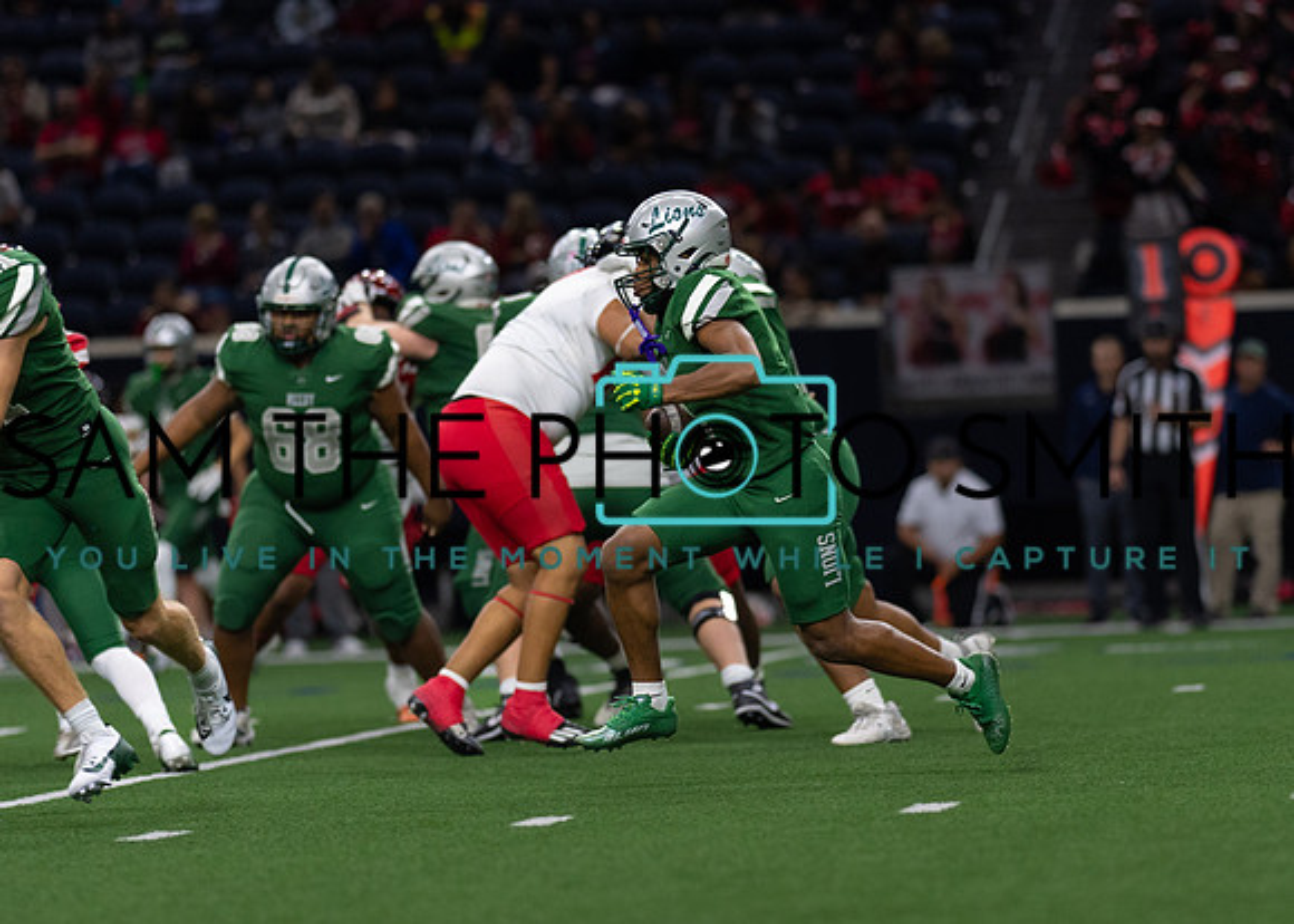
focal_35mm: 241
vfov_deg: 6.0
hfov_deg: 8.4
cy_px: 436
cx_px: 762
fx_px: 8845
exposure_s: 1/1600
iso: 1000
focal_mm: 135
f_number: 1.8
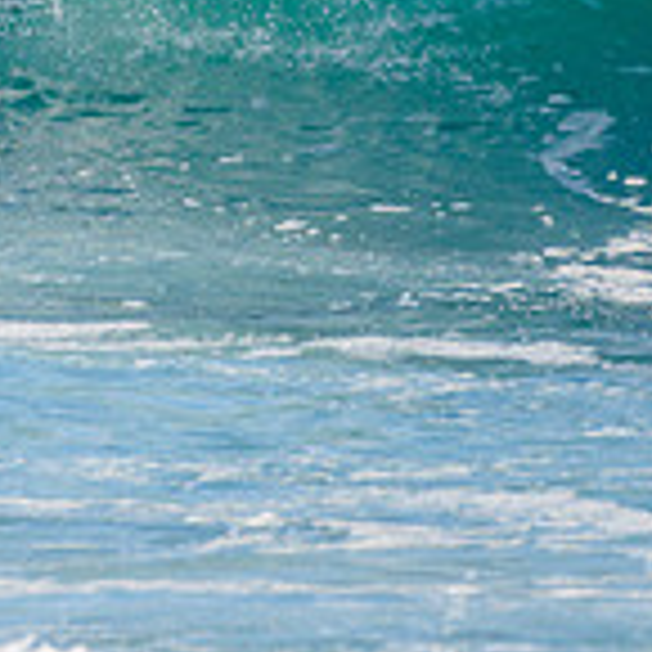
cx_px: -208
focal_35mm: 2082
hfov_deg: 0.8
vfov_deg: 0.8
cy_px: -187
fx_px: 44367
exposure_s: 1/2000
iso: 220
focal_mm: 500
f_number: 5.6
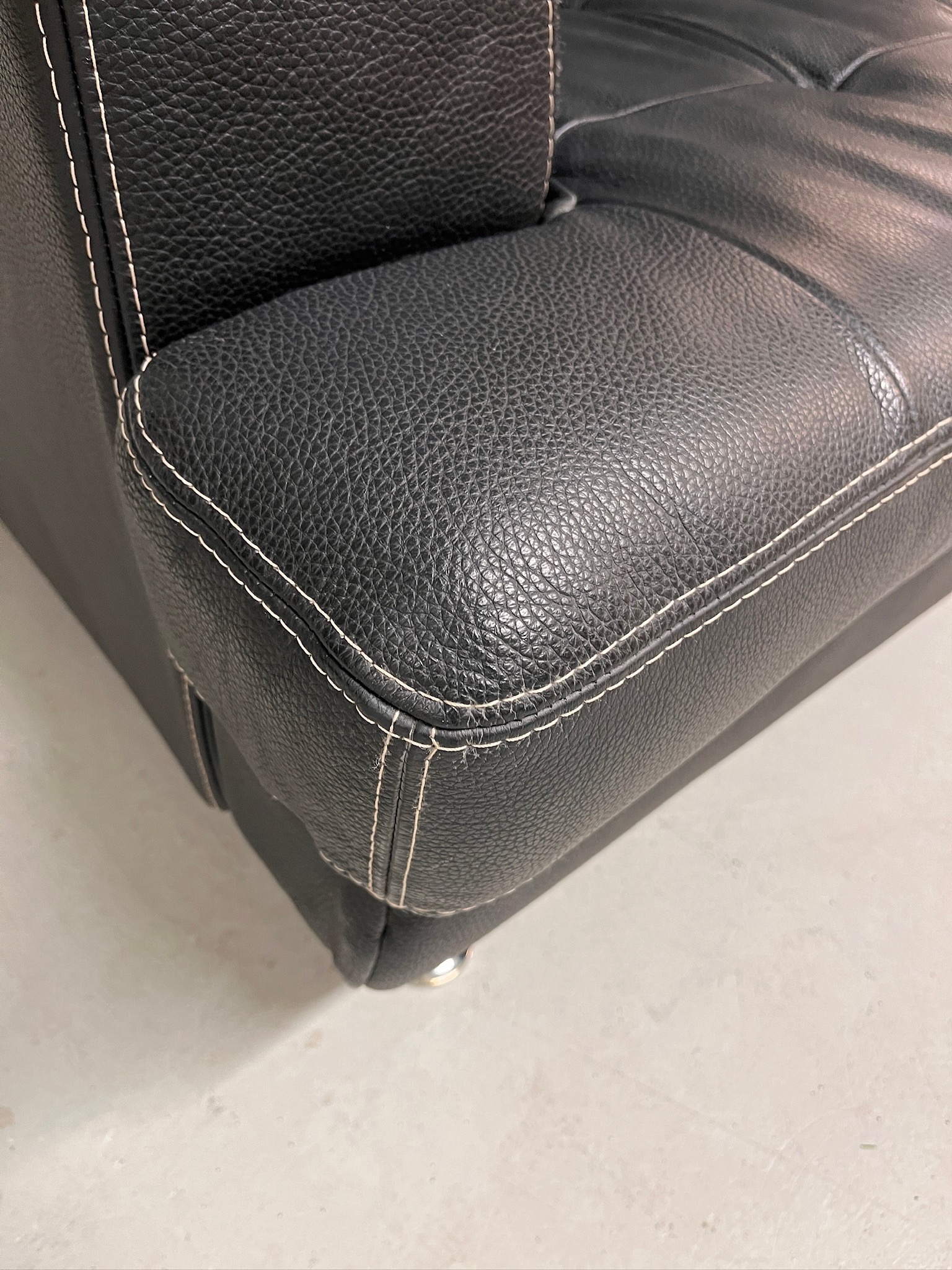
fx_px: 953
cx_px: 476
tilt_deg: -45.7
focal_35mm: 26
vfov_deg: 67.3
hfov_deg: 53.1
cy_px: 635
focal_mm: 5.1
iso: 160
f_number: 1.6
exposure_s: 1/50
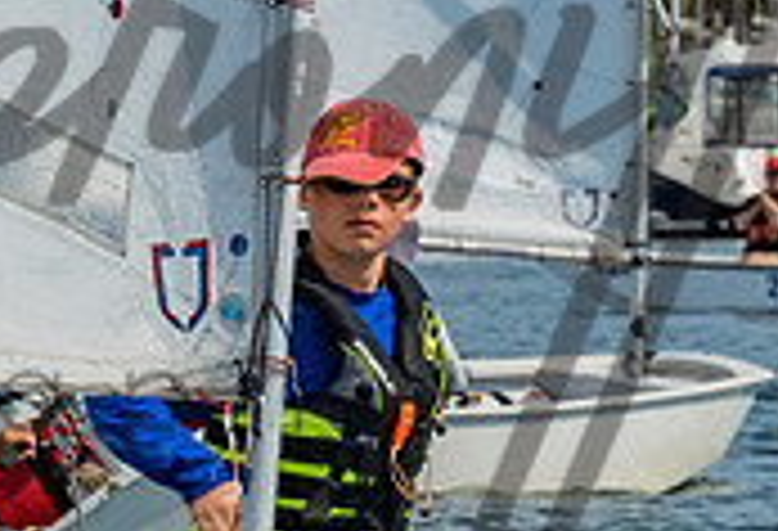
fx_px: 12689
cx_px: 354
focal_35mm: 583
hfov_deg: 3.5
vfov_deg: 2.4
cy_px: 369
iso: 250
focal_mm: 105
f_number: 10
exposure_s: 1/250
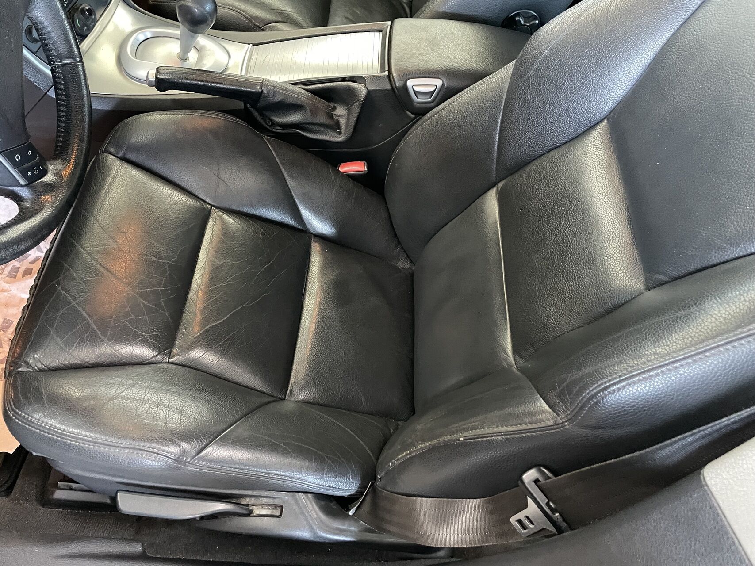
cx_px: 378
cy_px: 283
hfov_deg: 67.3
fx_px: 567
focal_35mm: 26
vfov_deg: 53.1
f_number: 1.6
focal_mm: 4.2
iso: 800
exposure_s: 1/30
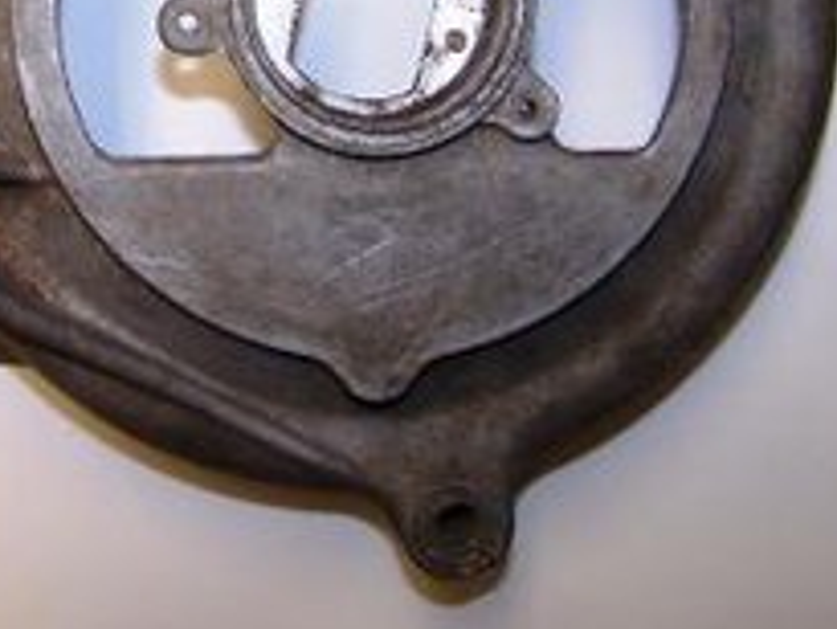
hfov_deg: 25.9
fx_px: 1790
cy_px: 41
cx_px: 171
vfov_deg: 19.5
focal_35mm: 74
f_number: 2.8
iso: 140
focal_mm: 6.3
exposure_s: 1/60
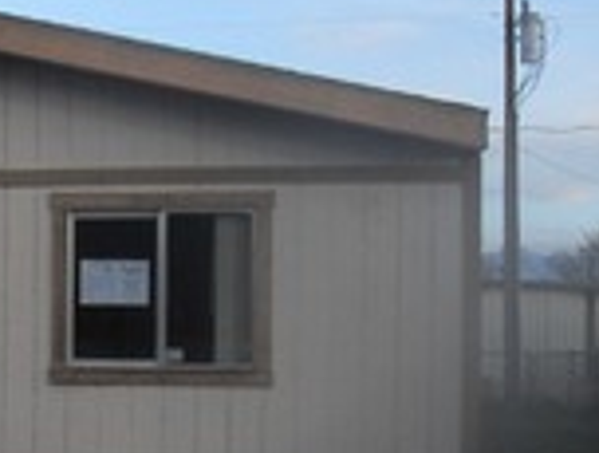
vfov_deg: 17.6
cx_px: -75
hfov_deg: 21.9
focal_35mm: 84
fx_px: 1458
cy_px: 323
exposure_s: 1/250
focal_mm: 6.3
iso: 80
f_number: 2.8
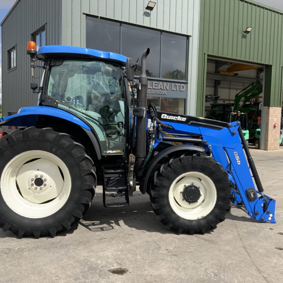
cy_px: 139
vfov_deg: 47.2
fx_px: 324
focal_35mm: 35
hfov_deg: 47.2
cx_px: 148
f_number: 1.8
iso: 16
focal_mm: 3
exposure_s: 1/1577
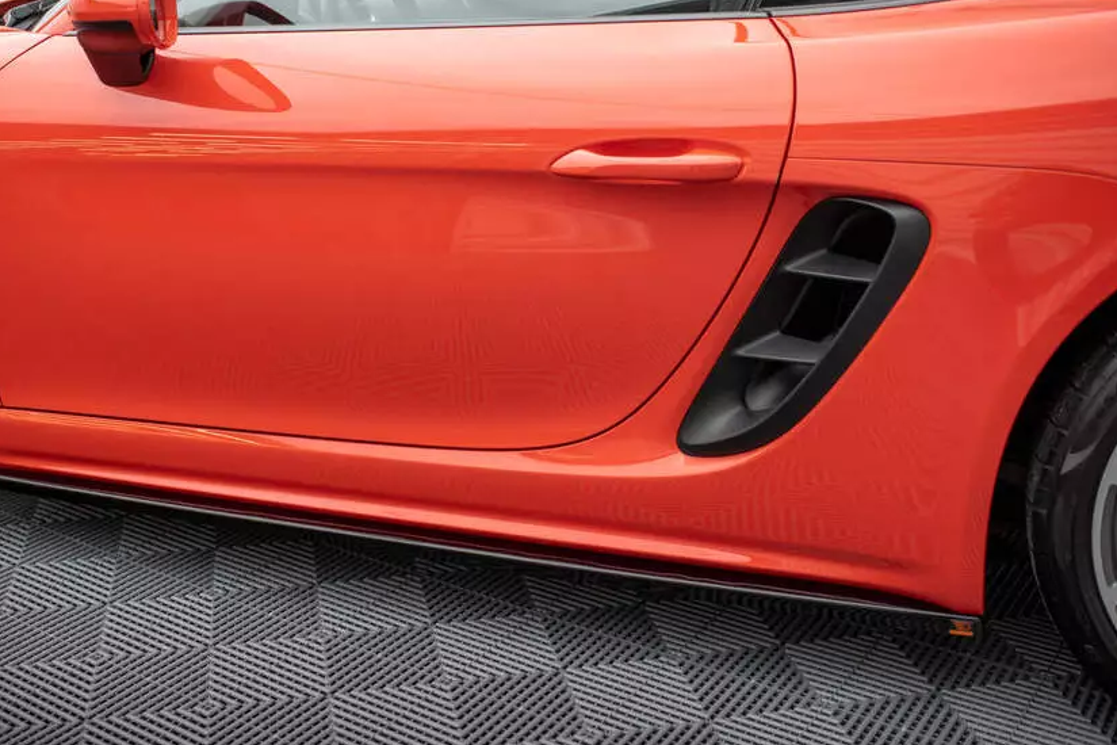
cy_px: 434
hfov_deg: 45.4
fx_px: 1334
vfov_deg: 31.1
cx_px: 501
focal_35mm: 43
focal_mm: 35
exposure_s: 1/160
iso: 500
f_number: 2.5
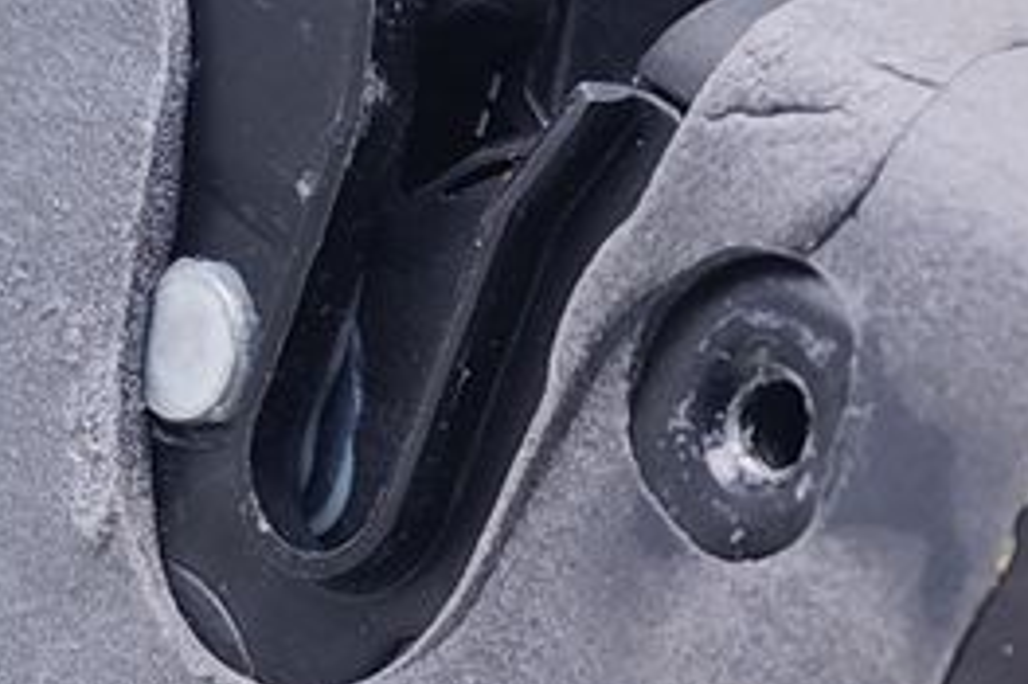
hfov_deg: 13.1
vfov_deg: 8.9
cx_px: 1263
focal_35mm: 152
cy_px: 743
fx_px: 4338
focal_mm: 6.19
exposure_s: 1/100
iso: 125
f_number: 1.65
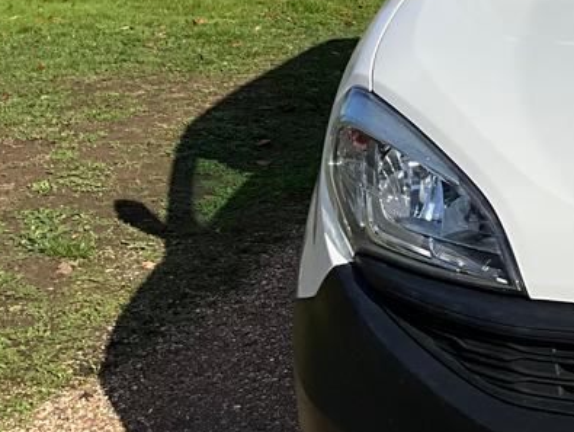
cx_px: 782
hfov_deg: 20.1
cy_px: 166
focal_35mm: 88
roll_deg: +1.1
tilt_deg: -12.5
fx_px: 1461
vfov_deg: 16.8
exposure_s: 1/4065
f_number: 1.8
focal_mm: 3
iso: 25
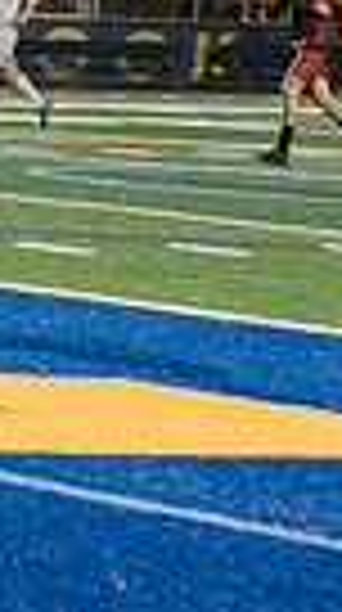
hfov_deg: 3.7
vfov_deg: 6.9
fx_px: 5071
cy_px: 2
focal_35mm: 313
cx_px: -801
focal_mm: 70
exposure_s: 1/200
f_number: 4.5
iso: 2500
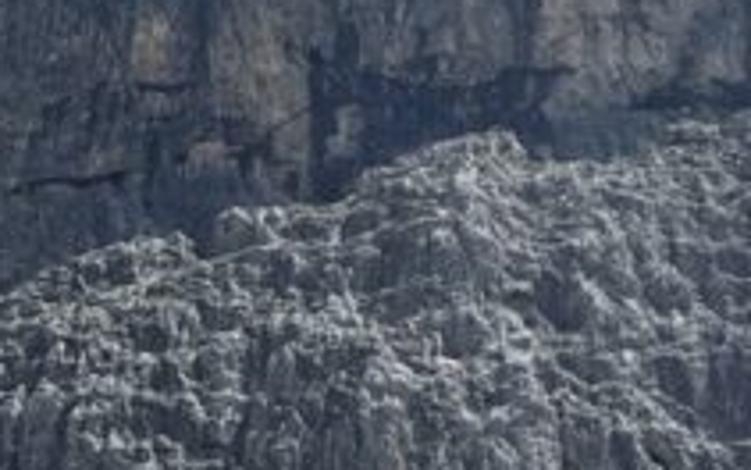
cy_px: -306
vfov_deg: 9.4
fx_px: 2743
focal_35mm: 134
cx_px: 182
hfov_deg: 15.5
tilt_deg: +45.0
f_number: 1.6
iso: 50
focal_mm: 5.1
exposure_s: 1/7874
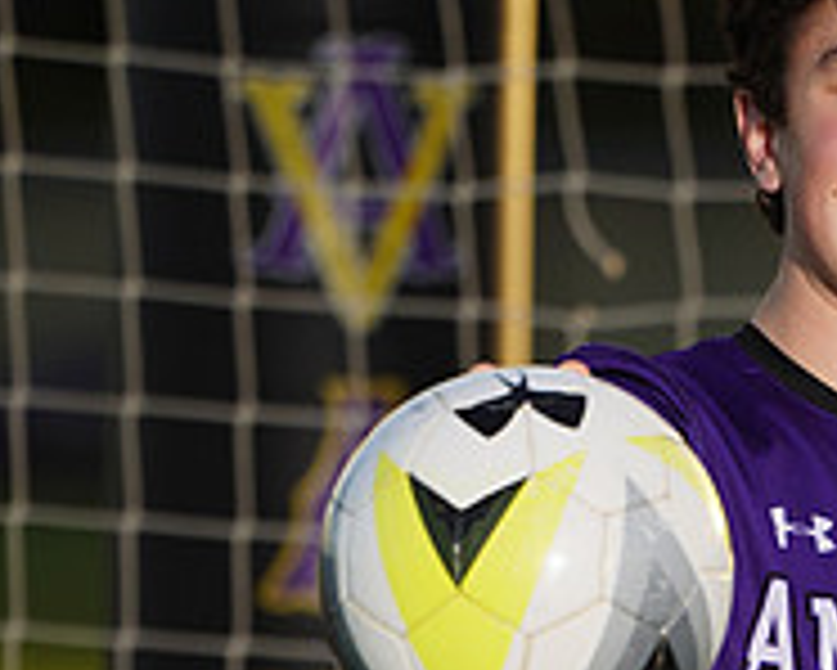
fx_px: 27313
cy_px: 760
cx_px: 812
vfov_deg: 1.4
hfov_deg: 1.8
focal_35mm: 1102
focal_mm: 376
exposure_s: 1/200
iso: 100
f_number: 7.1
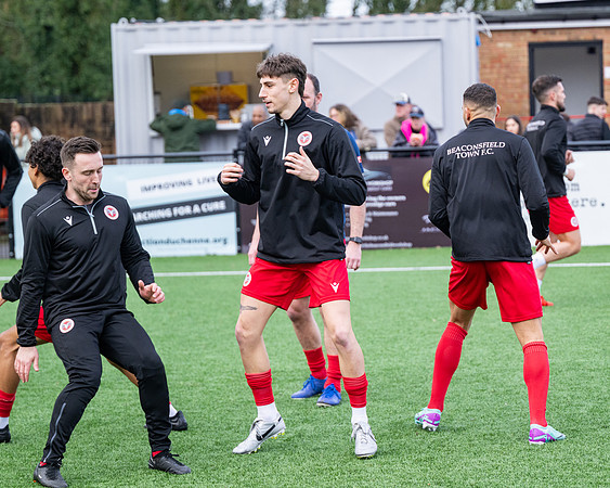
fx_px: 2508
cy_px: 239
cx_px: 374
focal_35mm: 139
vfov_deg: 11.1
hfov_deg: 13.9
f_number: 4
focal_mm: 120
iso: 800
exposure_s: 1/1250
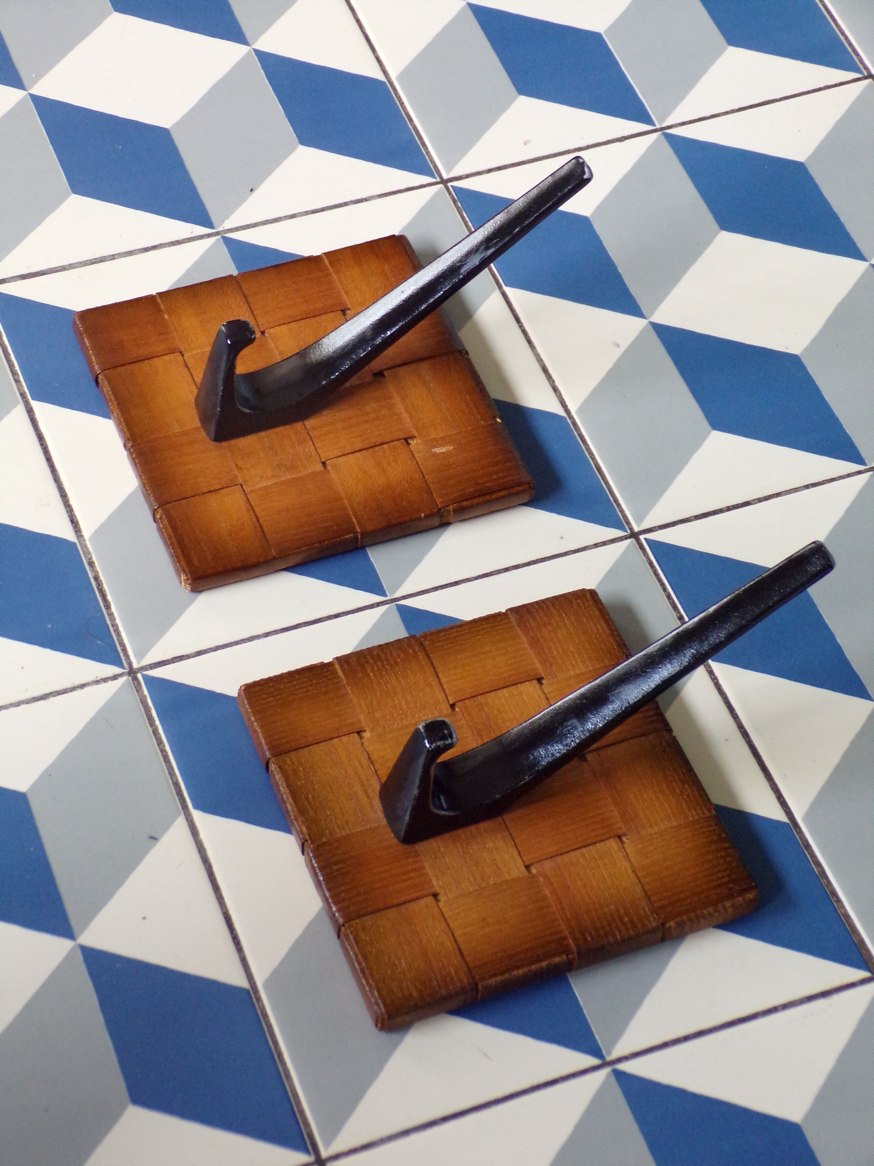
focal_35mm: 74
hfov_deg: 19.9
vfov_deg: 26.3
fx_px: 2491
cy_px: 583
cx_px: 437
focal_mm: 13.3
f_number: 3.9
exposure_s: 1/42
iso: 400
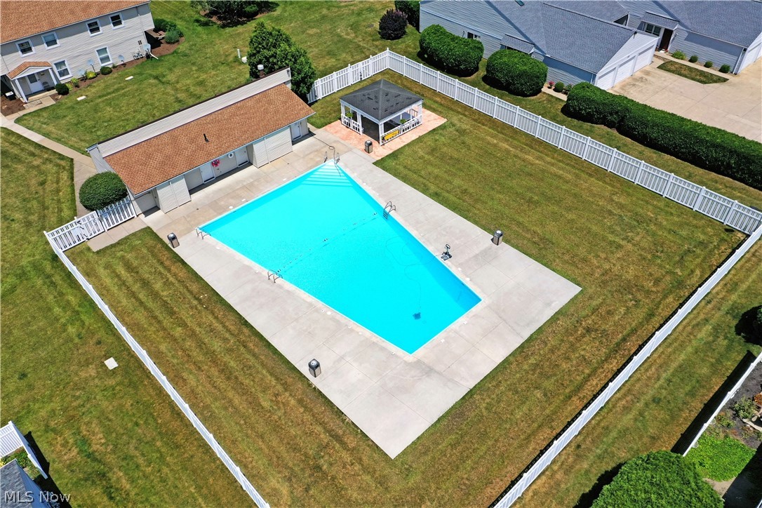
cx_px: 381
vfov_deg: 46.4
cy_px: 254
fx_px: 593
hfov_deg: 65.5
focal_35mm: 28
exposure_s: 1/800
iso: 100
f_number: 7.1
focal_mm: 10.26
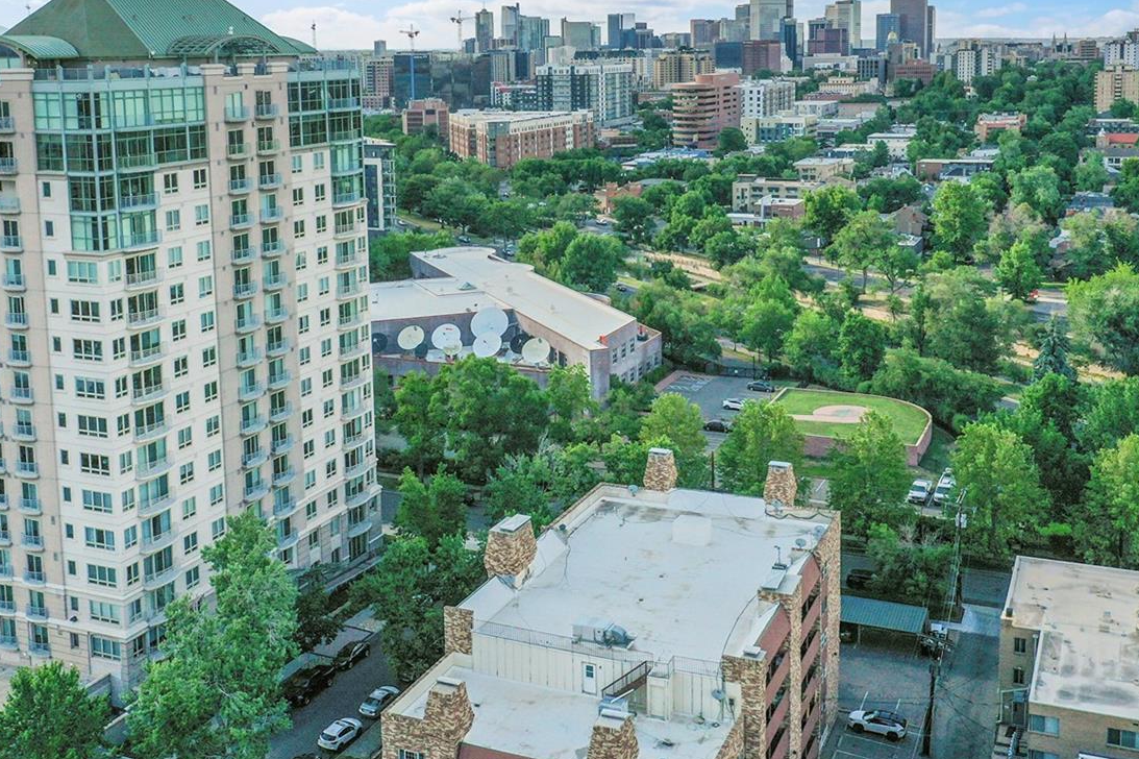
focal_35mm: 41
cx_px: 554
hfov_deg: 47.4
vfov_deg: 32.2
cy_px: 220
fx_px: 1297
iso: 100
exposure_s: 1/500
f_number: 6.3
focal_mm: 10.26
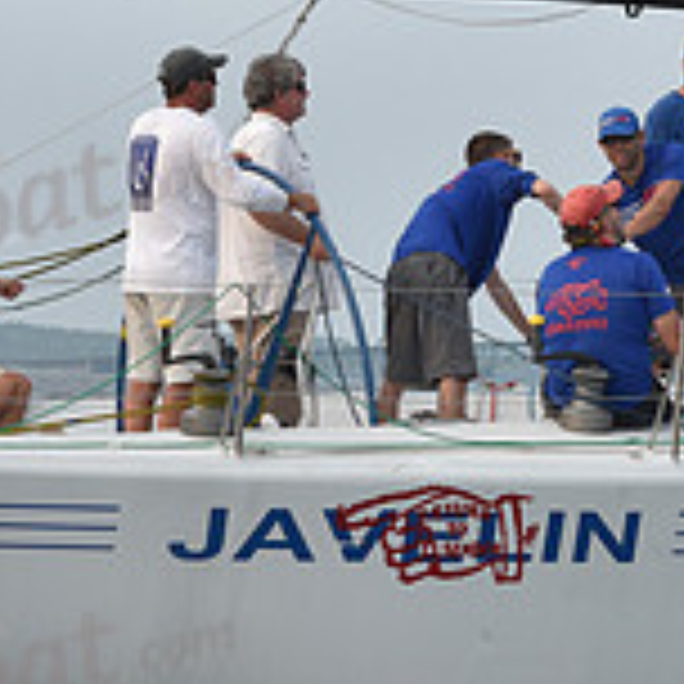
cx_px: 472
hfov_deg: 7.7
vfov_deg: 7.7
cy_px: 403
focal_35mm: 227
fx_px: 5075
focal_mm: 70
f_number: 5.6
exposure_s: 1/1000
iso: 250
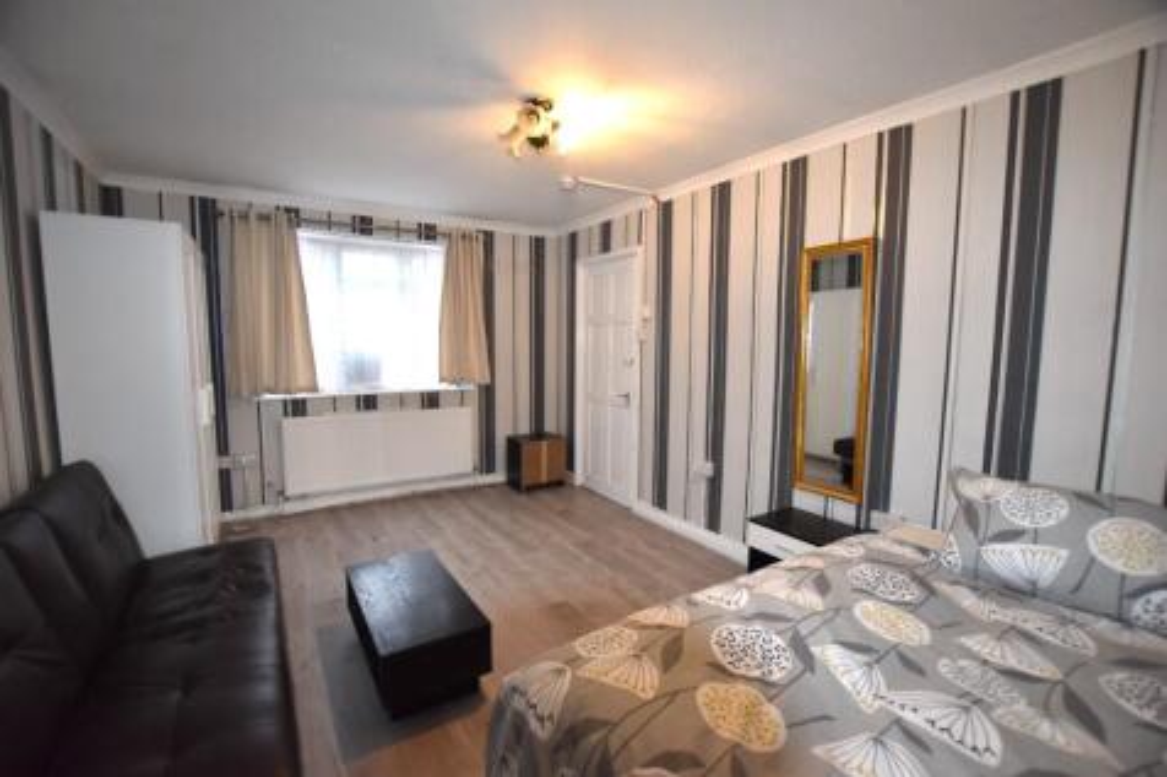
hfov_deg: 100.4
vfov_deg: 77.3
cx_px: 584
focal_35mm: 15
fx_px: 486
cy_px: 388
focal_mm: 10
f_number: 3.5
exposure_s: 1/125
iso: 900
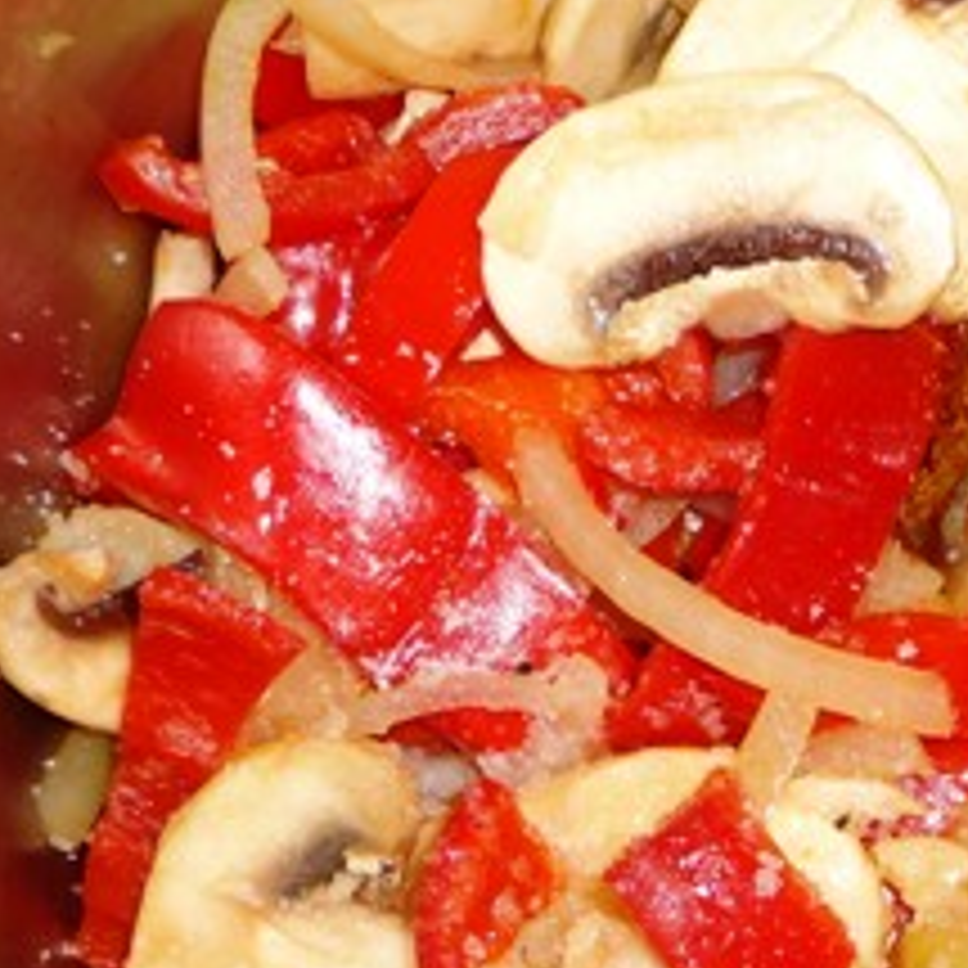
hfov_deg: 15.5
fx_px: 3322
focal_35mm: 105
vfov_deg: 16.4
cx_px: 1387
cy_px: 860
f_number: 3.9
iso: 100
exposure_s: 1/30
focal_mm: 6.7
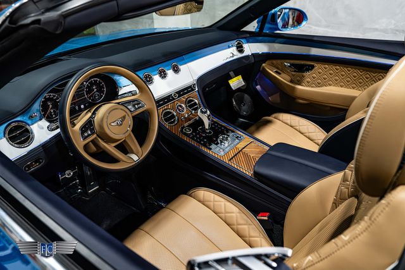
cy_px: 135
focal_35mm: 26
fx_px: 293
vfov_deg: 49.6
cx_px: 202
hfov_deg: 69.4
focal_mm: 26
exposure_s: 1/50
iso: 1600
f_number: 4.5
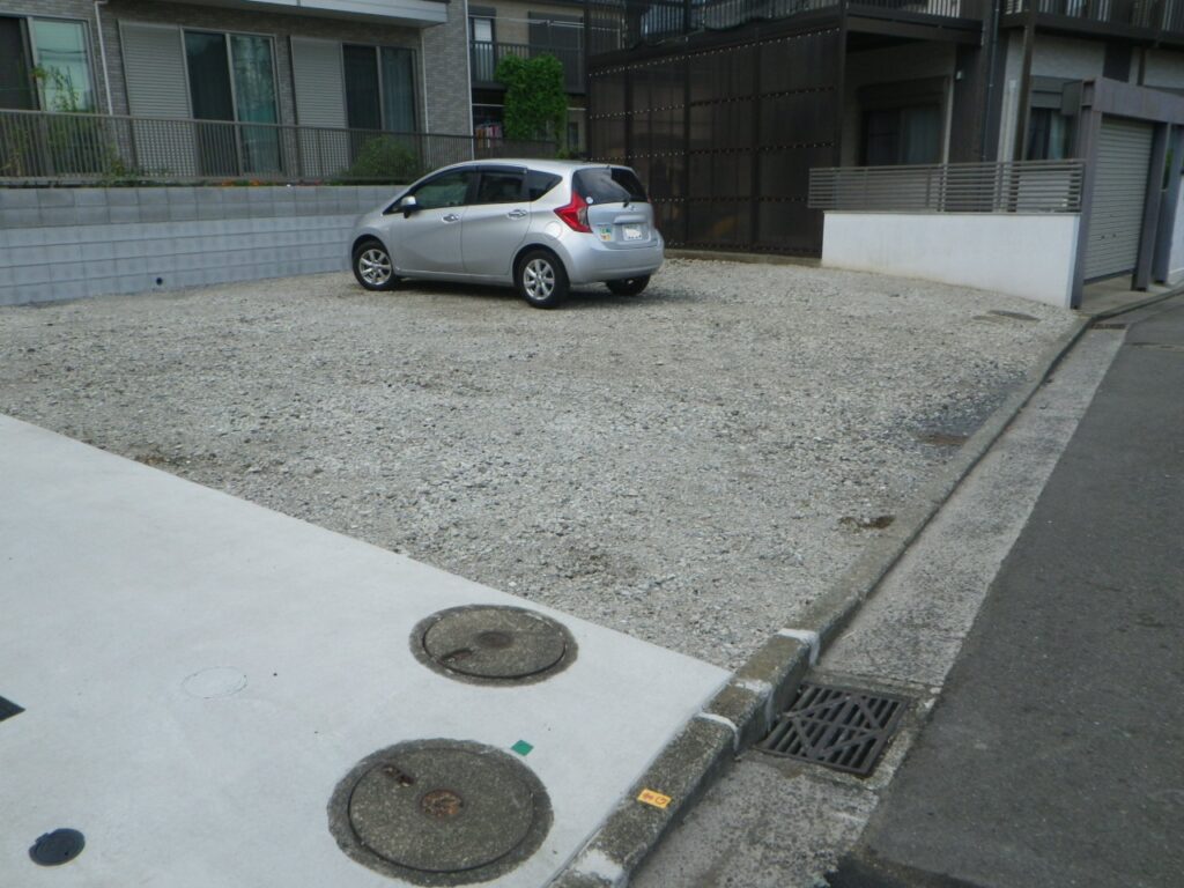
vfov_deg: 49.7
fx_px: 958
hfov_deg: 63.4
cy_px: 444
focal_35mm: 28
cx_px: 592
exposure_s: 1/250
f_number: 4.2
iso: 80
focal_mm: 5
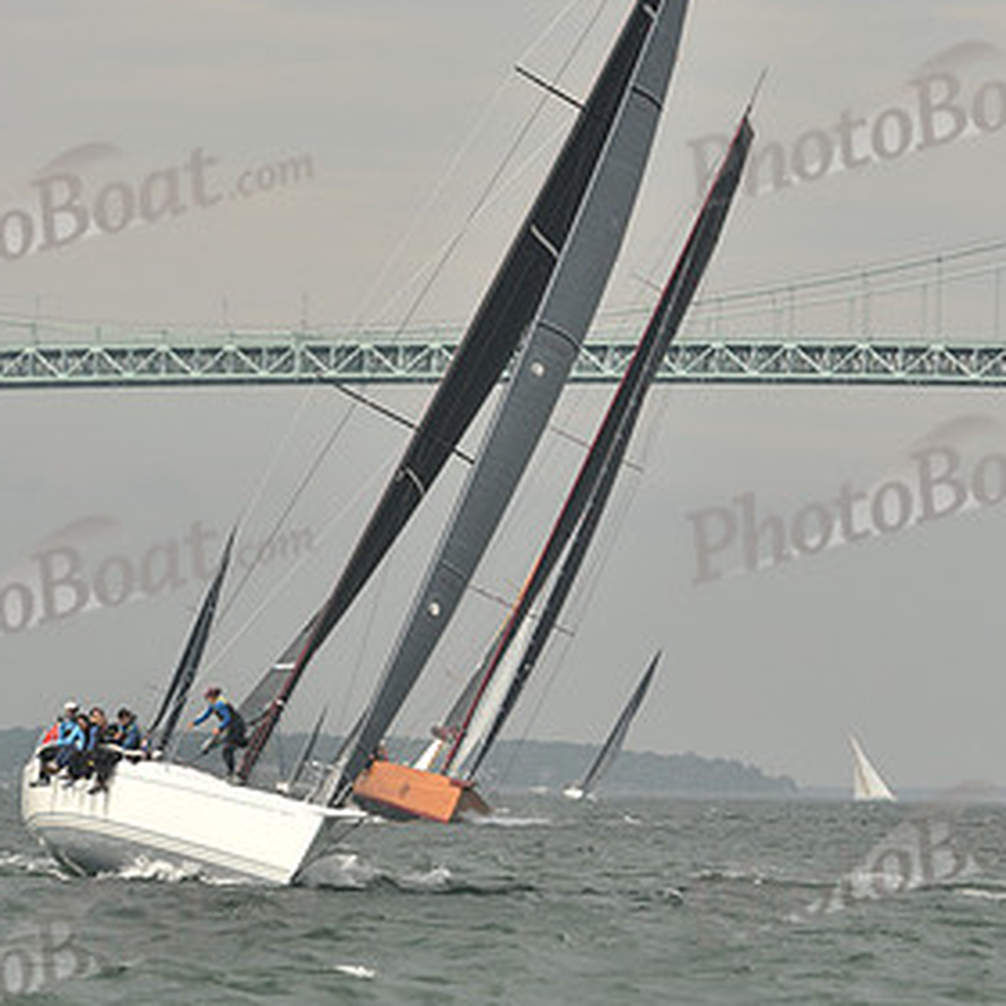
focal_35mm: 238
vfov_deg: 7.4
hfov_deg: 7.4
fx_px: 7825
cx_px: 501
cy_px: 356
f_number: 5.6
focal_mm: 135
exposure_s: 1/640
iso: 250
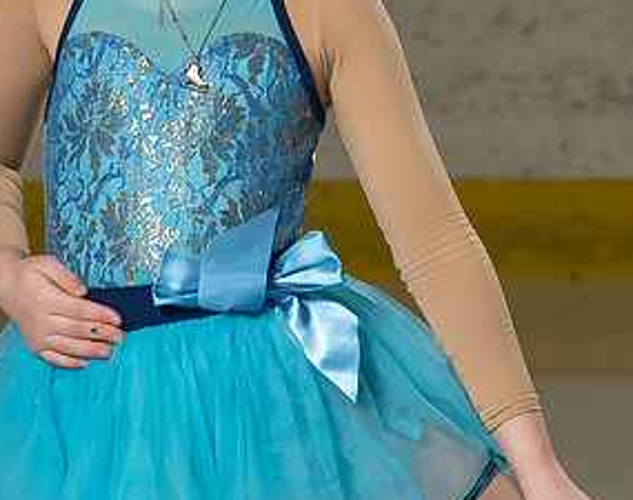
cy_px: -224
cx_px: 180
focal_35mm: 388
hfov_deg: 5.0
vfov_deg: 3.9
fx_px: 7232
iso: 800
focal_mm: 85
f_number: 7.1
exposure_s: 1/200
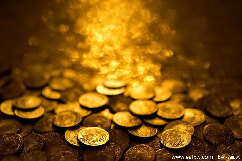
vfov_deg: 22.6
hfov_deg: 33.4
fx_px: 403
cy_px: 80
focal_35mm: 60
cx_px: 121
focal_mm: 60
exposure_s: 1/5
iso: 100
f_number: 8
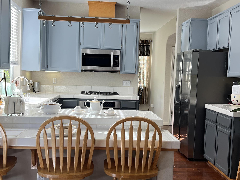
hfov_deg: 43.8
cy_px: 87
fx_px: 298
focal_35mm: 43
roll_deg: -1.8
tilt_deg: -3.4
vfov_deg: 33.6
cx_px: 117
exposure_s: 1/129
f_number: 1.5
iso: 32
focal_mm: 5.7
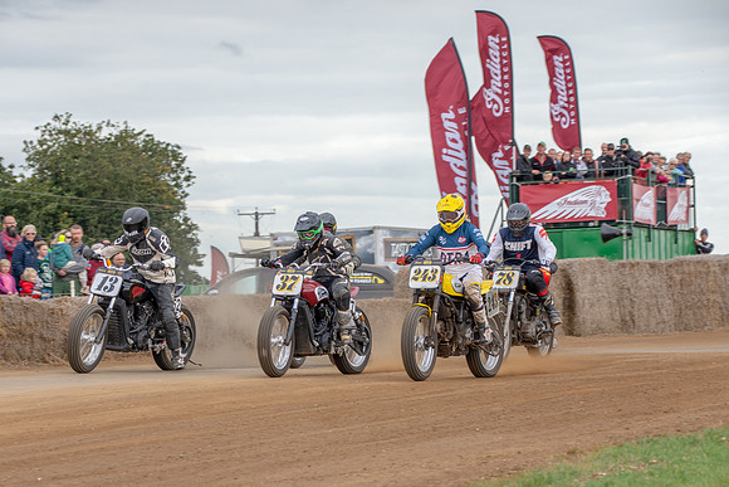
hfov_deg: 12.3
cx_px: 338
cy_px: 276
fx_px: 3372
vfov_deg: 8.2
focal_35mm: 166
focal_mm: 98
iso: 320
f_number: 8
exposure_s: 1/125
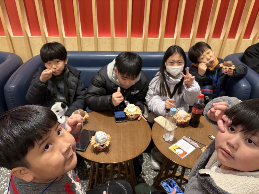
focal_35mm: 26
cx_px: 130
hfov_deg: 67.3
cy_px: 97
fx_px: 195
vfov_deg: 53.1
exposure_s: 1/60
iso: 200
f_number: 1.6
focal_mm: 5.96
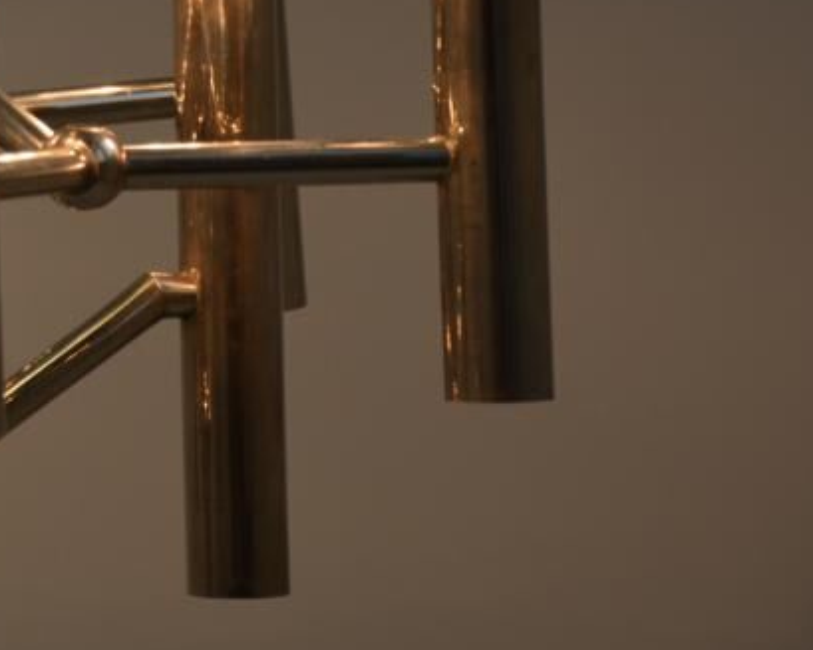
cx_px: -264
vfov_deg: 4.2
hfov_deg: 5.2
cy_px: -89
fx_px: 8949
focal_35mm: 372
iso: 280
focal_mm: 90
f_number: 5.6
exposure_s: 1/180
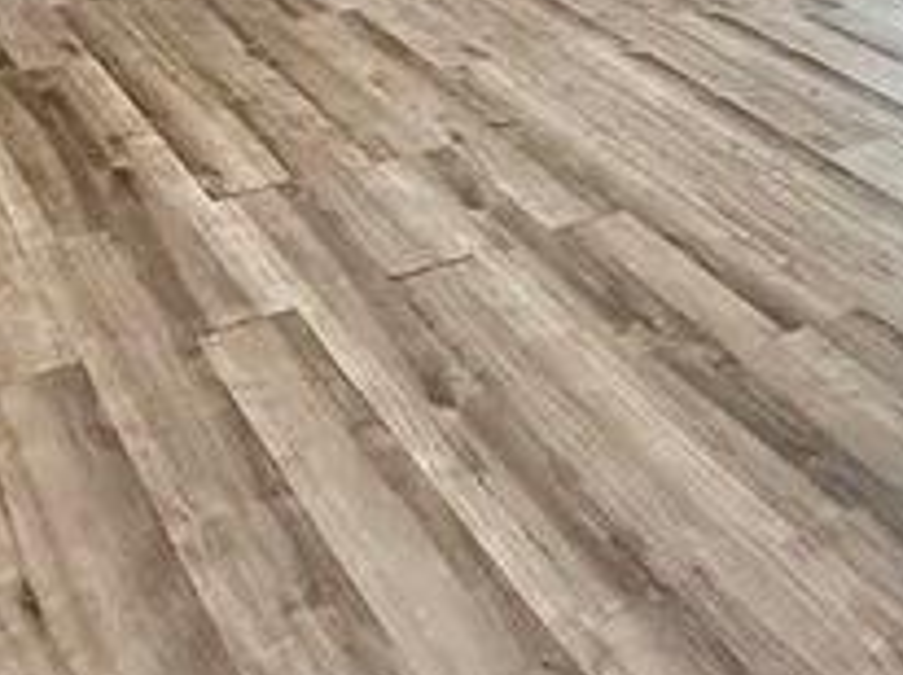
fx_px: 1511
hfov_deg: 32.1
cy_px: -421
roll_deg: -0.4
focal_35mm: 58
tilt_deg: -1.4
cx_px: 765
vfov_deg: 20.4
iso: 500
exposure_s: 1/120
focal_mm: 2.22
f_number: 2.2
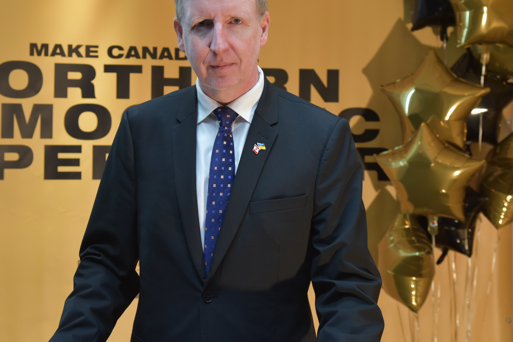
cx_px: 177
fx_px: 984
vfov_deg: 19.7
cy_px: 127
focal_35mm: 69
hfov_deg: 29.1
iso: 2500
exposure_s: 1/125
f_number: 5.6
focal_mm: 52
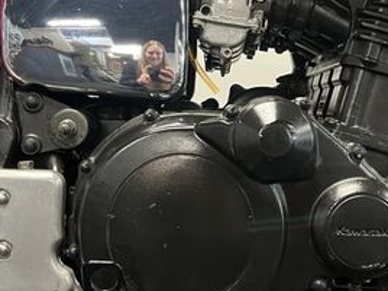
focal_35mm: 62
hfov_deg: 31.2
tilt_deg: -8.3
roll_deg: +0.7
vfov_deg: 23.5
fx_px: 695
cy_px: 91
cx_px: 210
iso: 320
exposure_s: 1/50
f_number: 1.6
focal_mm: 5.1
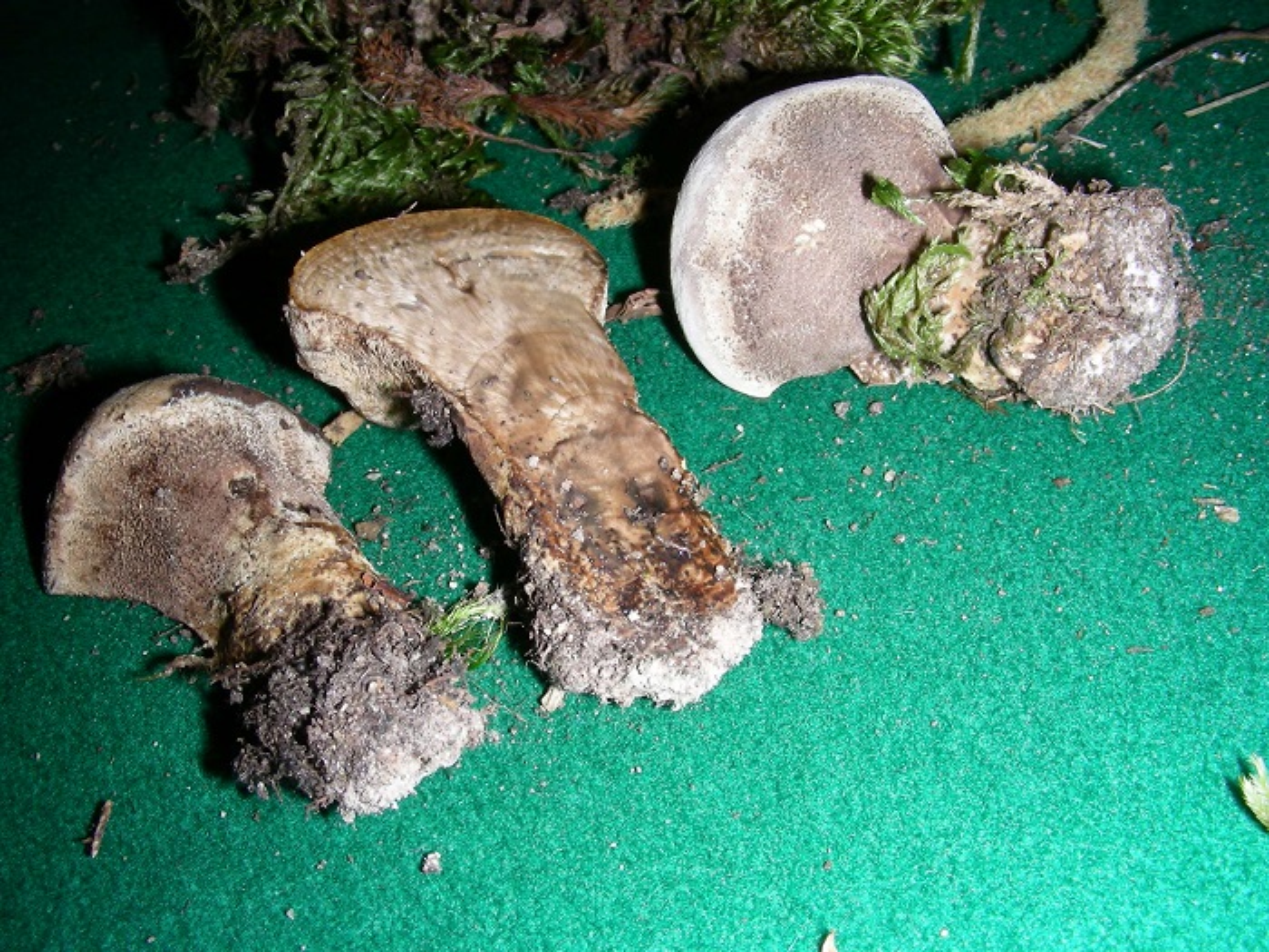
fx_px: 1393
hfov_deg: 49.0
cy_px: 476
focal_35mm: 38
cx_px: 634
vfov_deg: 37.7
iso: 50
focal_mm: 6.3
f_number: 6.8
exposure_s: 1/60.1
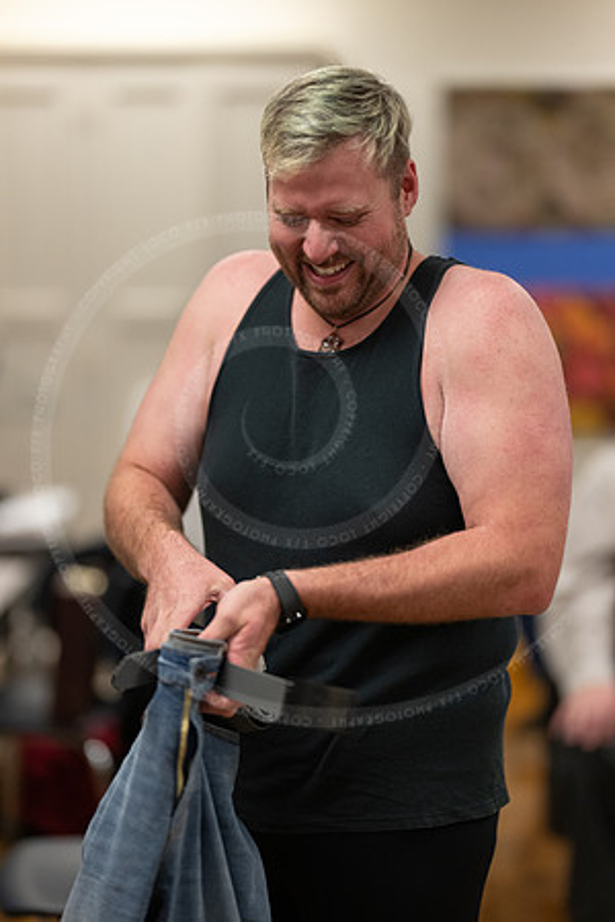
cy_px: 461
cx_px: 308
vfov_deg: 23.9
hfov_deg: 16.1
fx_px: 2178
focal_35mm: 85
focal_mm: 85
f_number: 1.2
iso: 2000
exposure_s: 1/1600
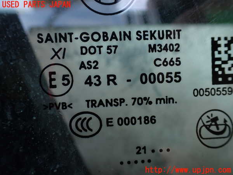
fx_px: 202
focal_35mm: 30
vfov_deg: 46.8
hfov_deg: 60.0
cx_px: 116
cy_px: 88
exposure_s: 1/160
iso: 100
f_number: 2.3
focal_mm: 5.4
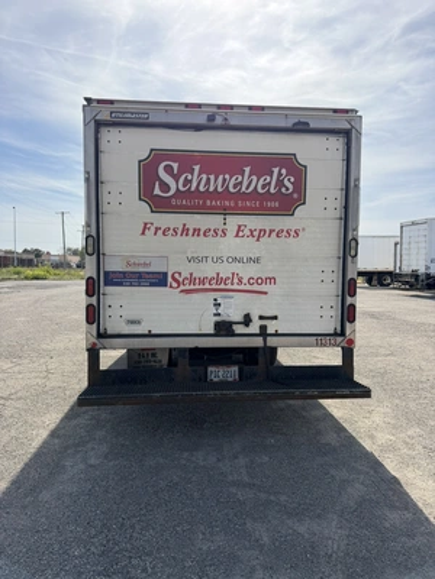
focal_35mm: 24
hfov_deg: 56.8
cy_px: 290
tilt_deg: -1.9
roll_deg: -1.5
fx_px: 402
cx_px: 218
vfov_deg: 71.6
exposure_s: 1/5714
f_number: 1.78
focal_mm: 6.76
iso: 100
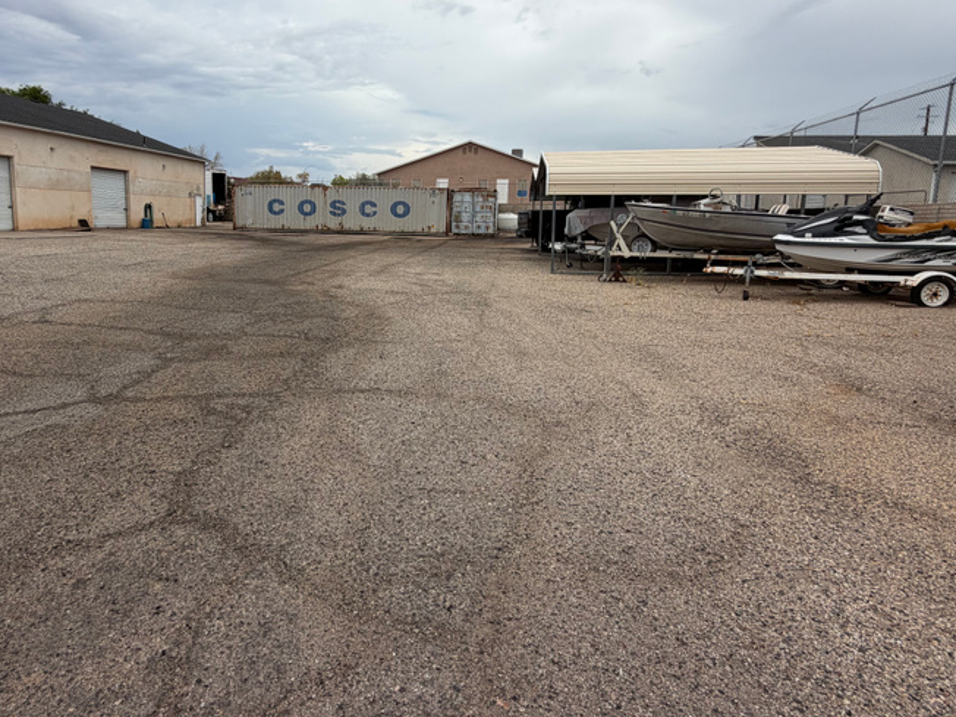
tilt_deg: -8.4
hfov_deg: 75.9
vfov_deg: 60.7
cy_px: 301
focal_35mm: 22
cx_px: 403
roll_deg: -1.2
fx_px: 608
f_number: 2.2
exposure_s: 1/1259
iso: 20
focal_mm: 2.22
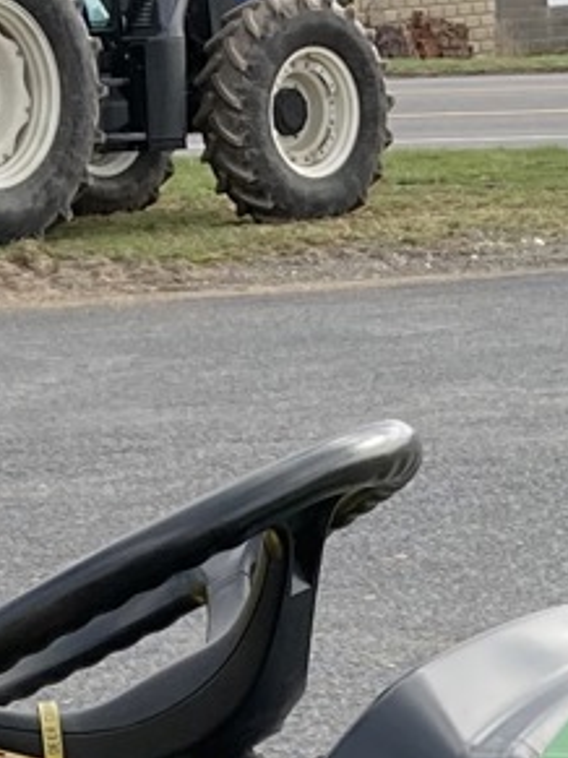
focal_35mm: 185
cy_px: 1790
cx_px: 443
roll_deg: +2.3
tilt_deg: -22.8
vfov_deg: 9.6
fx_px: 4050
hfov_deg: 8.0
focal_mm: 3.99
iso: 20
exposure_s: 1/333
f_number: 1.8
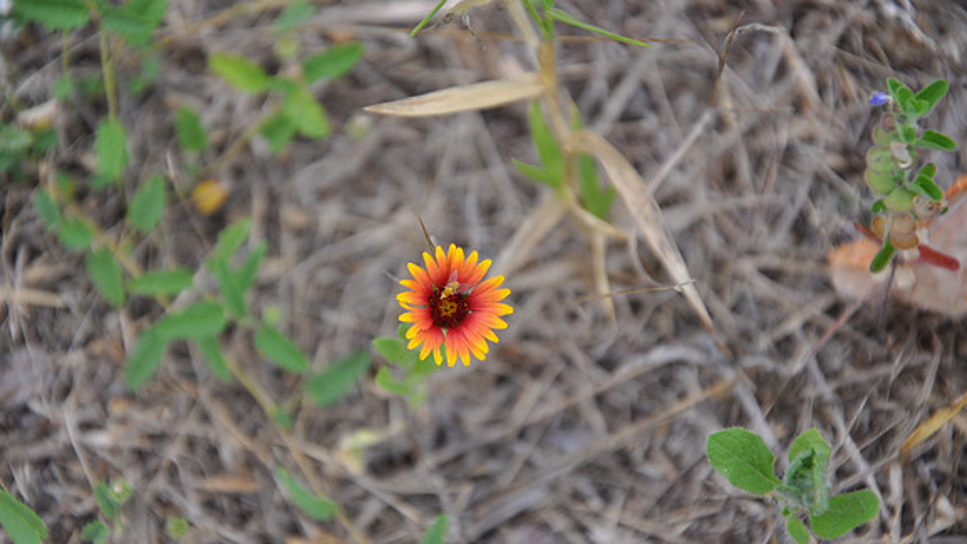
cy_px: 307
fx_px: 4246
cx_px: 483
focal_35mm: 166
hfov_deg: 13.0
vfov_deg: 7.3
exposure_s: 1/60
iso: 400
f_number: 5.6
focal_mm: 105
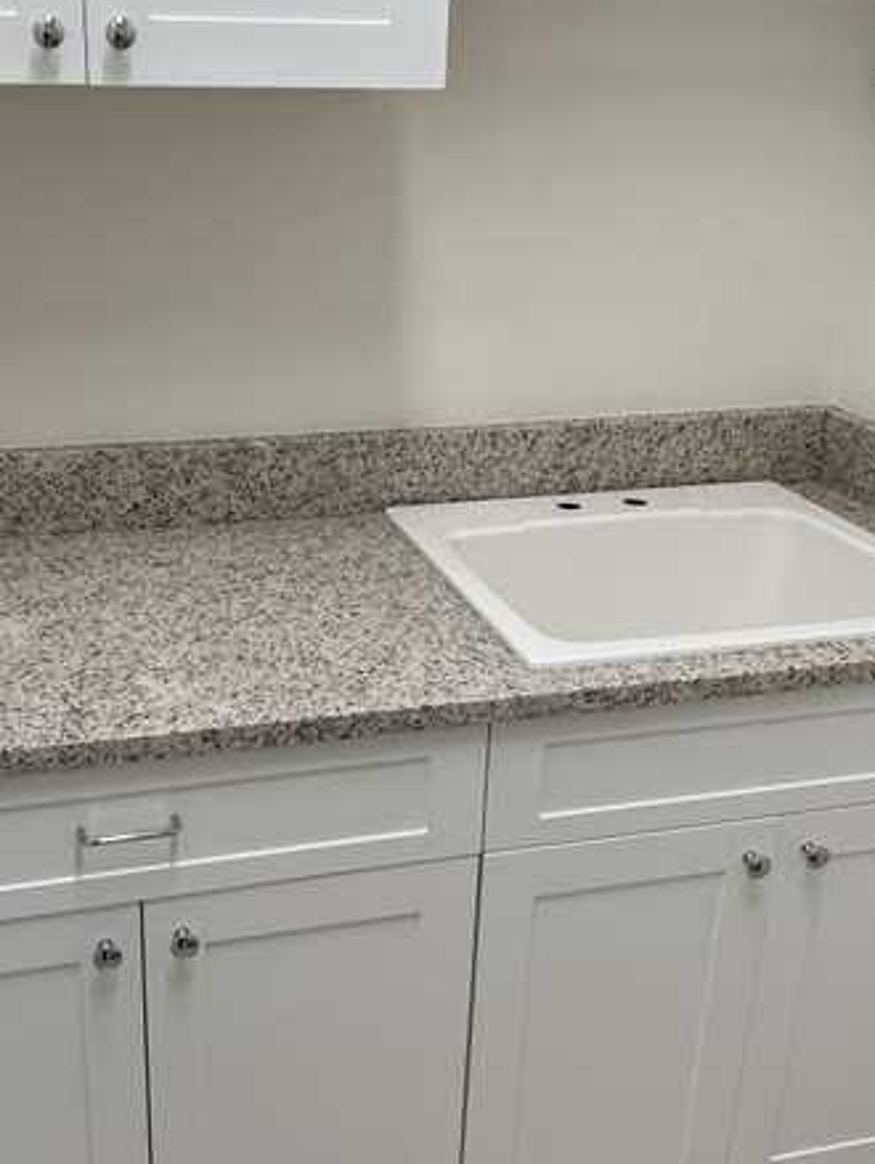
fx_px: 1380
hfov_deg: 35.1
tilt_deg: -22.8
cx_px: 350
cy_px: 606
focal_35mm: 41
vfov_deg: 45.7
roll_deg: -1.3
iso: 40
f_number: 1.5
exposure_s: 1/120
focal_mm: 5.7
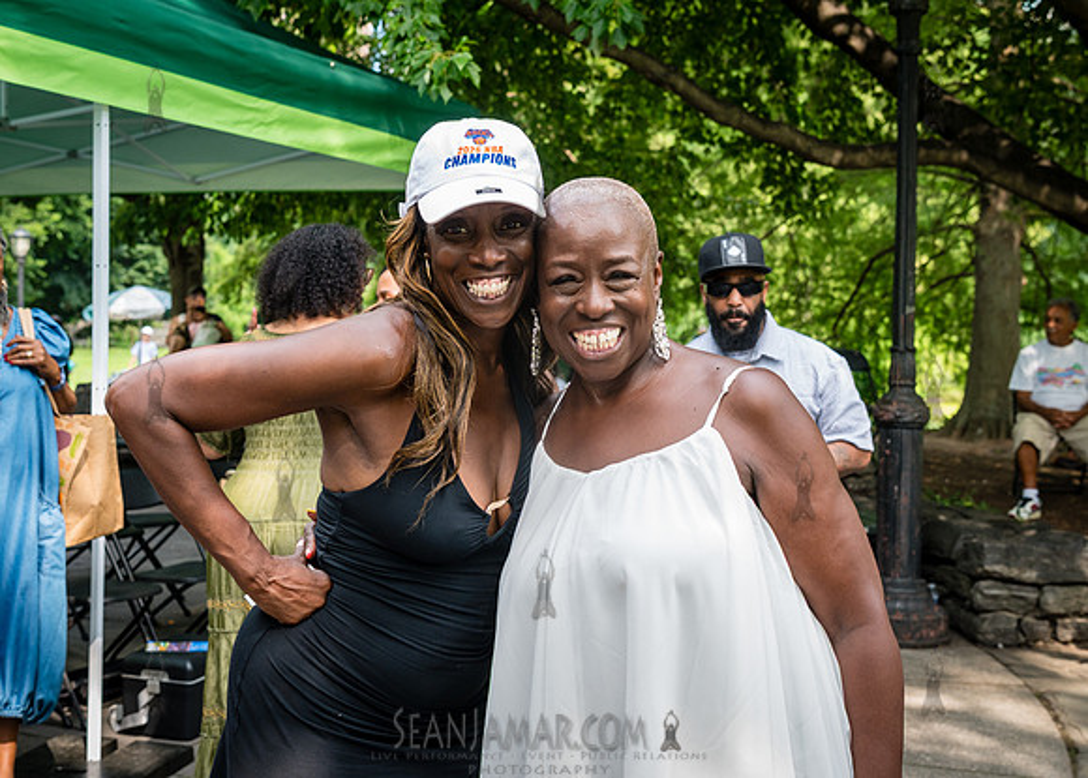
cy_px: 384
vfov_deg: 26.9
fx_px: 1625
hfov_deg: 37.0
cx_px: 536
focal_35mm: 53
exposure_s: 1/400
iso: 640
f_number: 4.5
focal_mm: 38
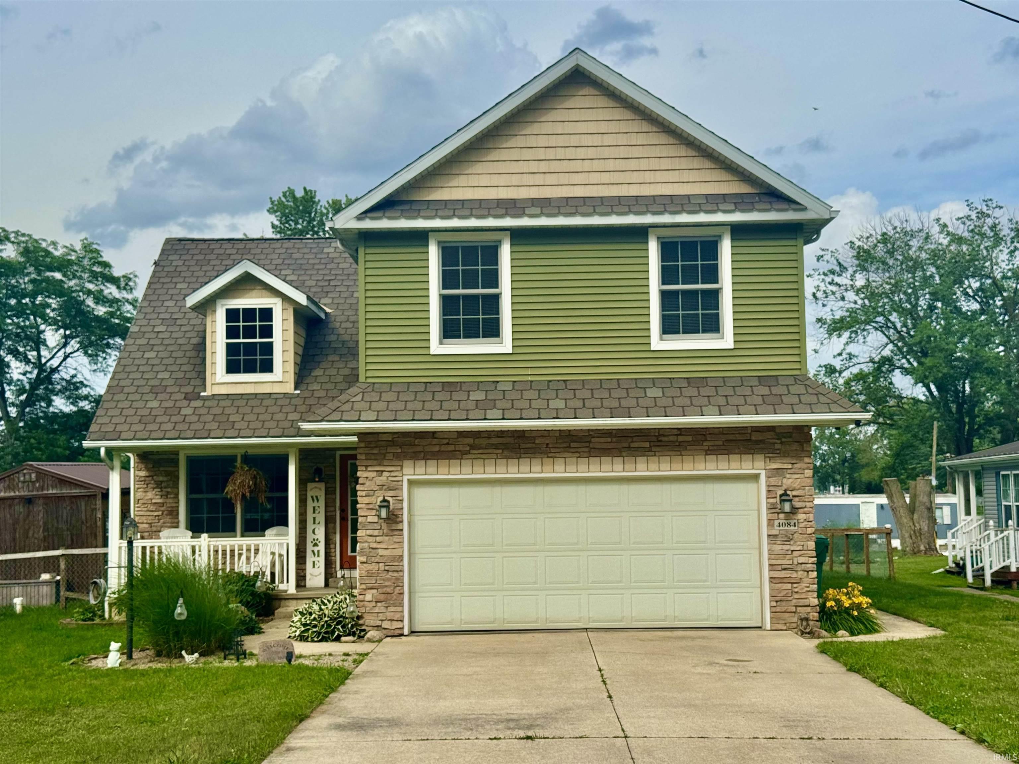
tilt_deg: +3.9
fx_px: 1413
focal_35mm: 48
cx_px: 510
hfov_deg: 39.7
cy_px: 382
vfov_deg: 30.3
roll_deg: +0.9
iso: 64
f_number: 1.78
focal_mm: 6.76
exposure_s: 1/4049
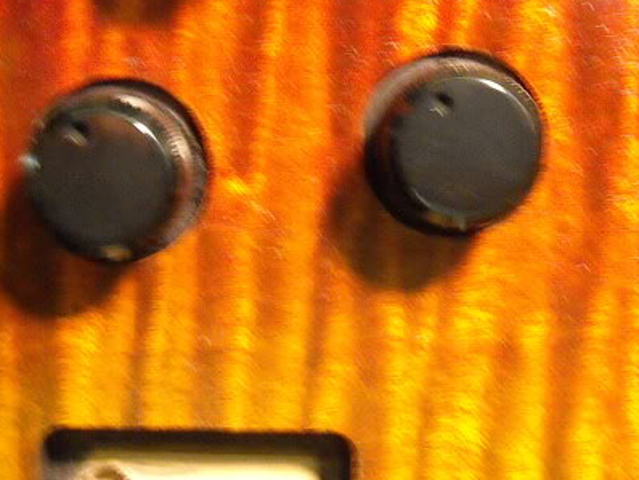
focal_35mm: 90
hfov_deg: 21.7
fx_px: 1662
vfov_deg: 16.3
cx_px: 223
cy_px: 95
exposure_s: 1/8
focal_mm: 5.7
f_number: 2.8
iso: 417
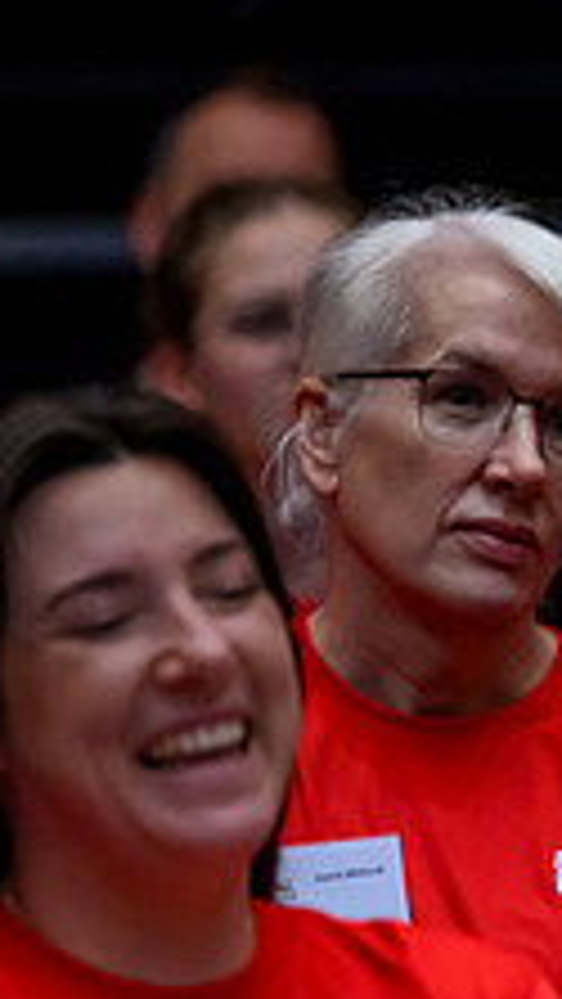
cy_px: 836
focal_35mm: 601
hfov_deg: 2.0
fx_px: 15910
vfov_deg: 3.6
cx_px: 1427
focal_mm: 180
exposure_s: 1/500
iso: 8000
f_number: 2.8
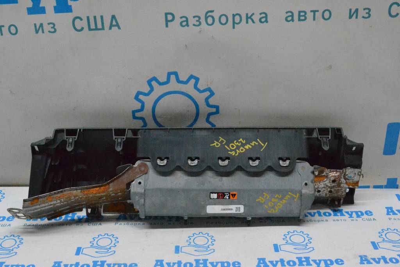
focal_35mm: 48
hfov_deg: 41.1
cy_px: 134
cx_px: 200
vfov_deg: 28.1
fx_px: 533
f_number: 13
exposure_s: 1/160
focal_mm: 32
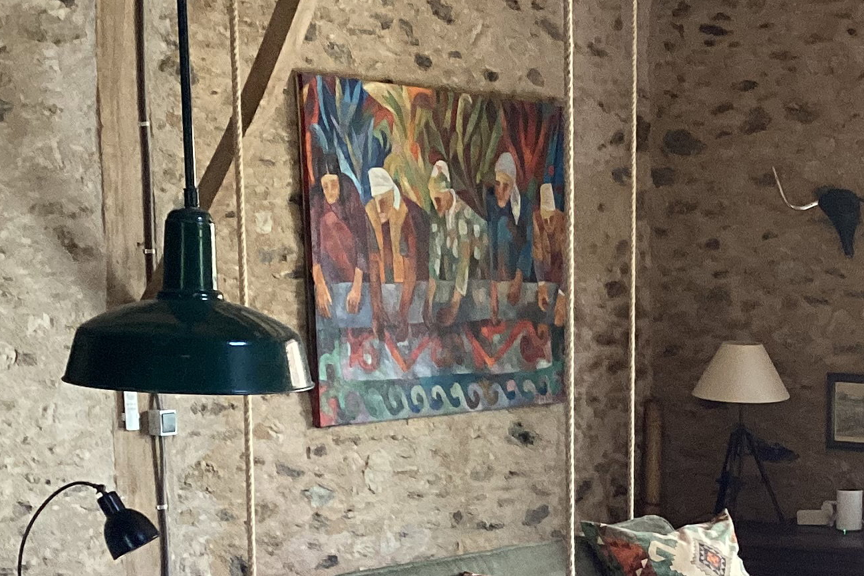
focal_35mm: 81
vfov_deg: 16.6
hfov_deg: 24.7
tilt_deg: -7.8
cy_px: 529
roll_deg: -0.1
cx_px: 684
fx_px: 1944
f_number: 2.4
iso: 125
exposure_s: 1/60
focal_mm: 3.3
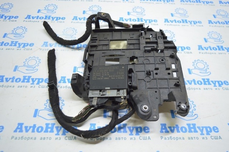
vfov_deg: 43.5
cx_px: 114
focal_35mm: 30
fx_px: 191
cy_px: 76
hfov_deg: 62.0
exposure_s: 1/40
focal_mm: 20
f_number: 3.8
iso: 400
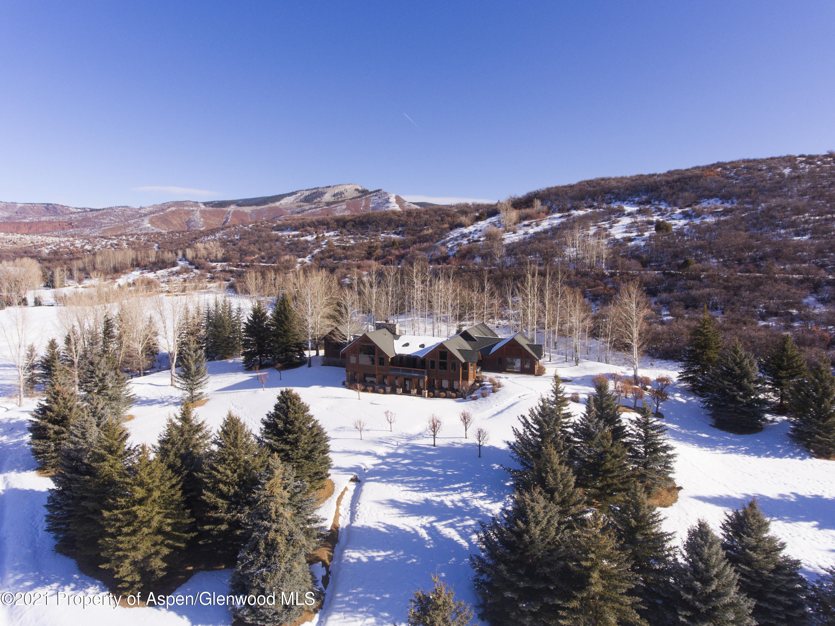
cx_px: 418
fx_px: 482
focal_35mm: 20
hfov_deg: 81.8
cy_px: 313
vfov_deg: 65.9
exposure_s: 1/1000
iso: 100
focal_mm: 3.61
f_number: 2.8
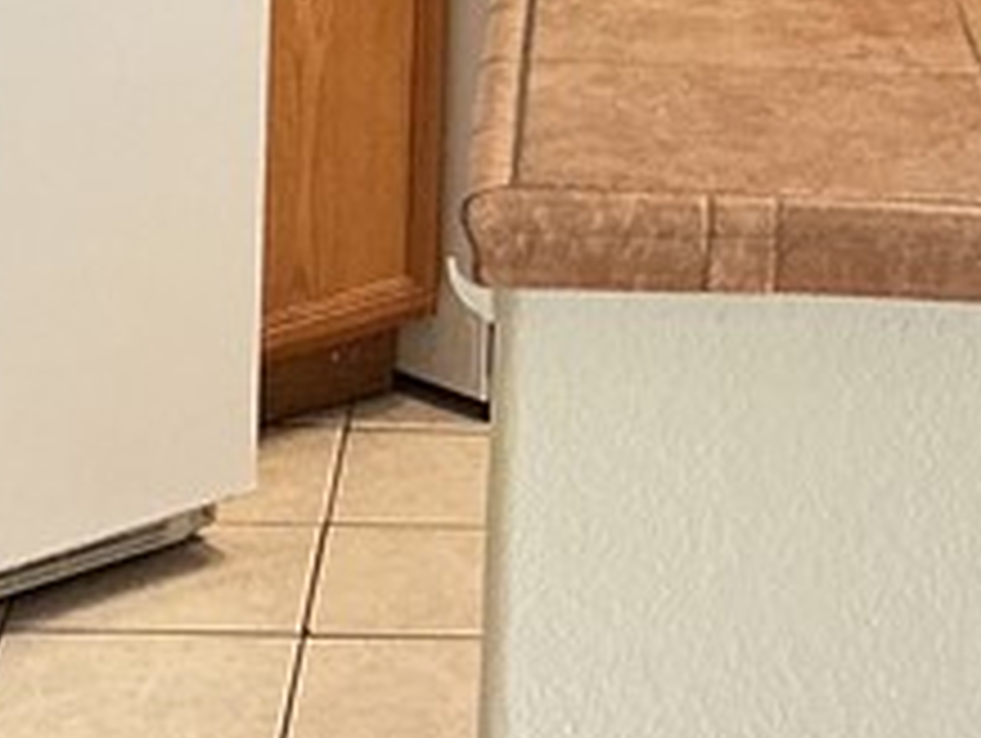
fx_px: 3858
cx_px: 652
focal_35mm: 136
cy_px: -526
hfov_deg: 14.5
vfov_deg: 10.4
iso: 200
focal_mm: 3
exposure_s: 1/60
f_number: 1.8
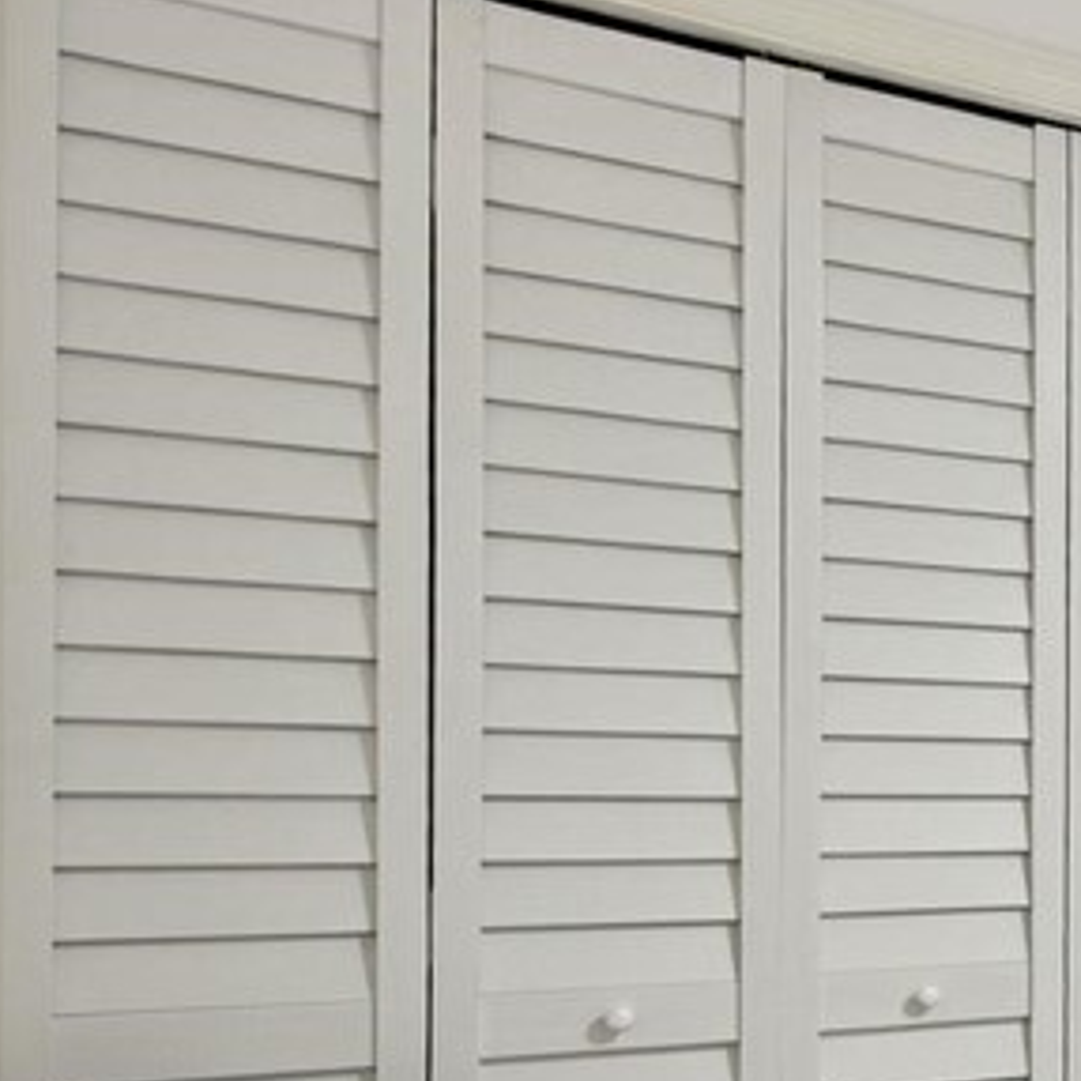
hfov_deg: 22.0
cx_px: 1960
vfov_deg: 36.7
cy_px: 808
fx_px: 1590
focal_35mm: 45
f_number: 11
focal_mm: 14
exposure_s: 1/6
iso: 200
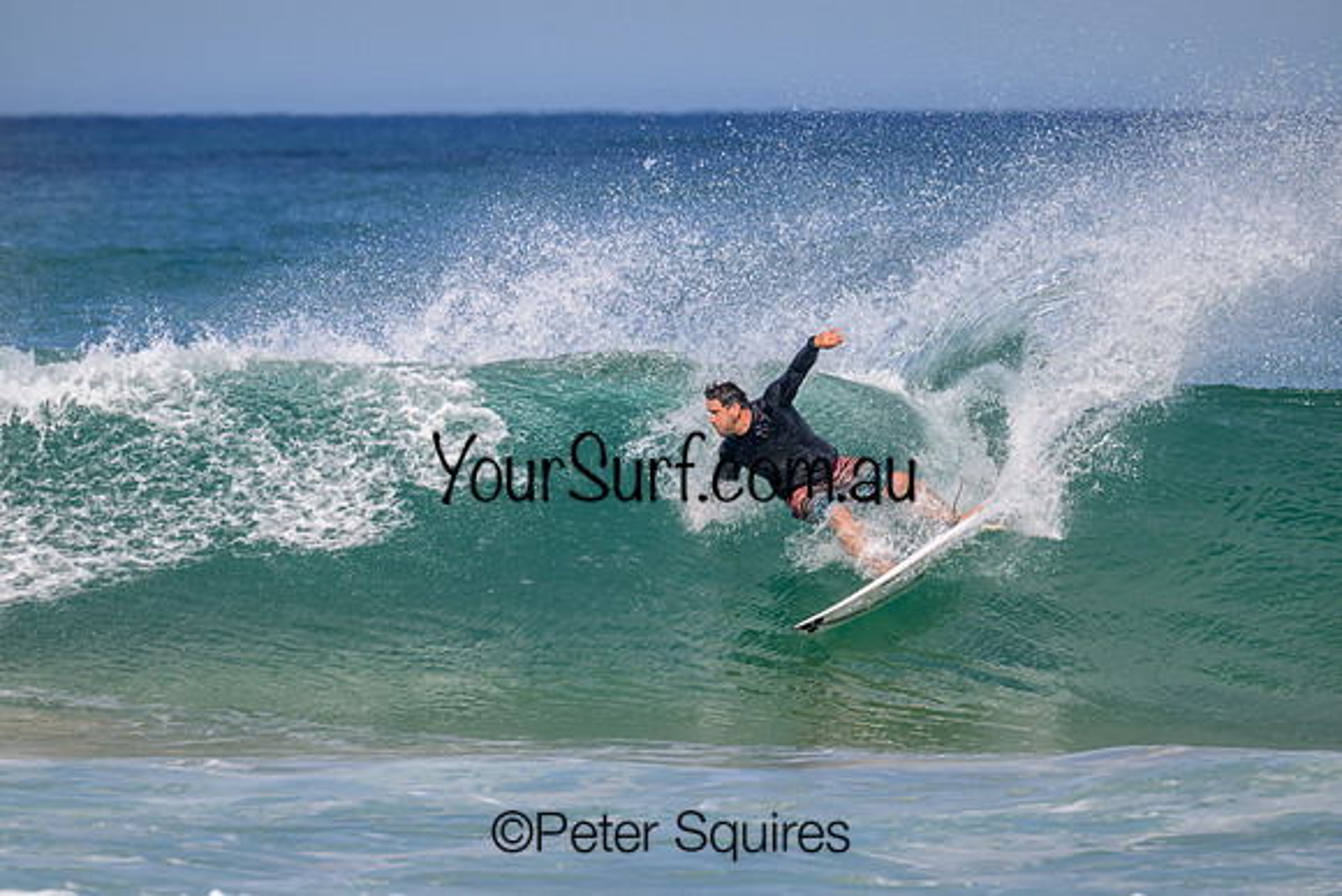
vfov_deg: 2.6
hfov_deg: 3.9
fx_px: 19761
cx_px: 671
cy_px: 448
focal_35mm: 530
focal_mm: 530
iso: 800
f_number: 11
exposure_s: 1/2000
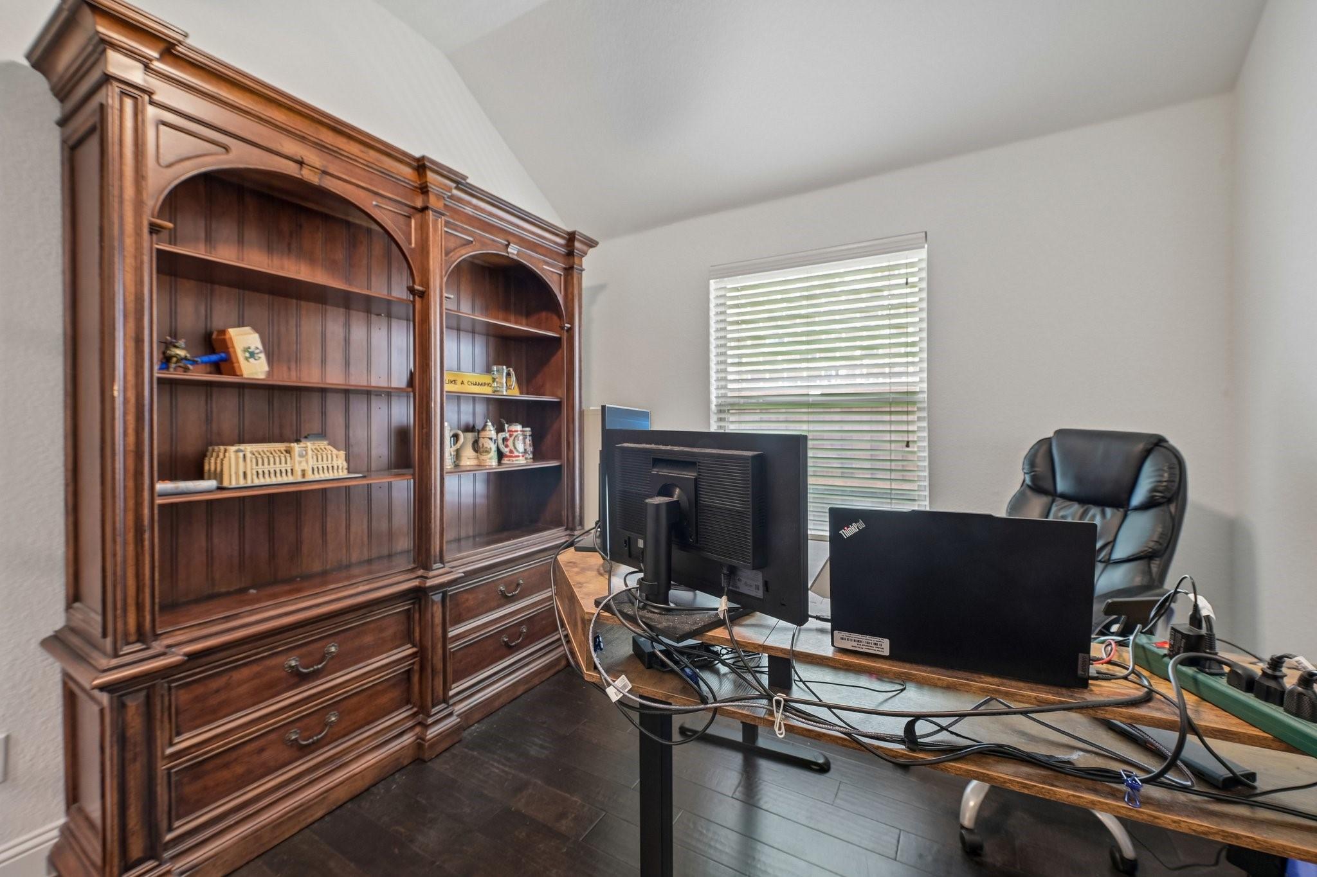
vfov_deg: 81.2
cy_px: 438
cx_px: 658
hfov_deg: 104.3
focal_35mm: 14
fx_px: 512
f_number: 8
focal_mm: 14
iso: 400
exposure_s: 1/2.5
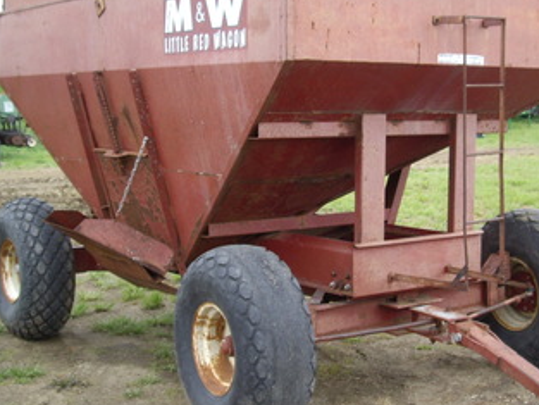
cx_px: 329
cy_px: 174
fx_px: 1028
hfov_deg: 29.3
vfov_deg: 22.3
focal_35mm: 66
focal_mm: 7.9
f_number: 2.8
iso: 100
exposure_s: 1/125
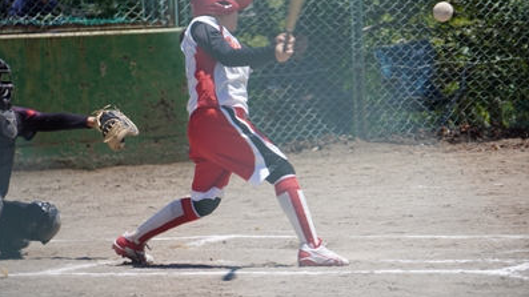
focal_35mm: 332
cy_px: 128
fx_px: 4655
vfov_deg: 3.7
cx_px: 264
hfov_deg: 6.5
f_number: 6.3
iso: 100
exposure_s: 1/400
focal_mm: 210
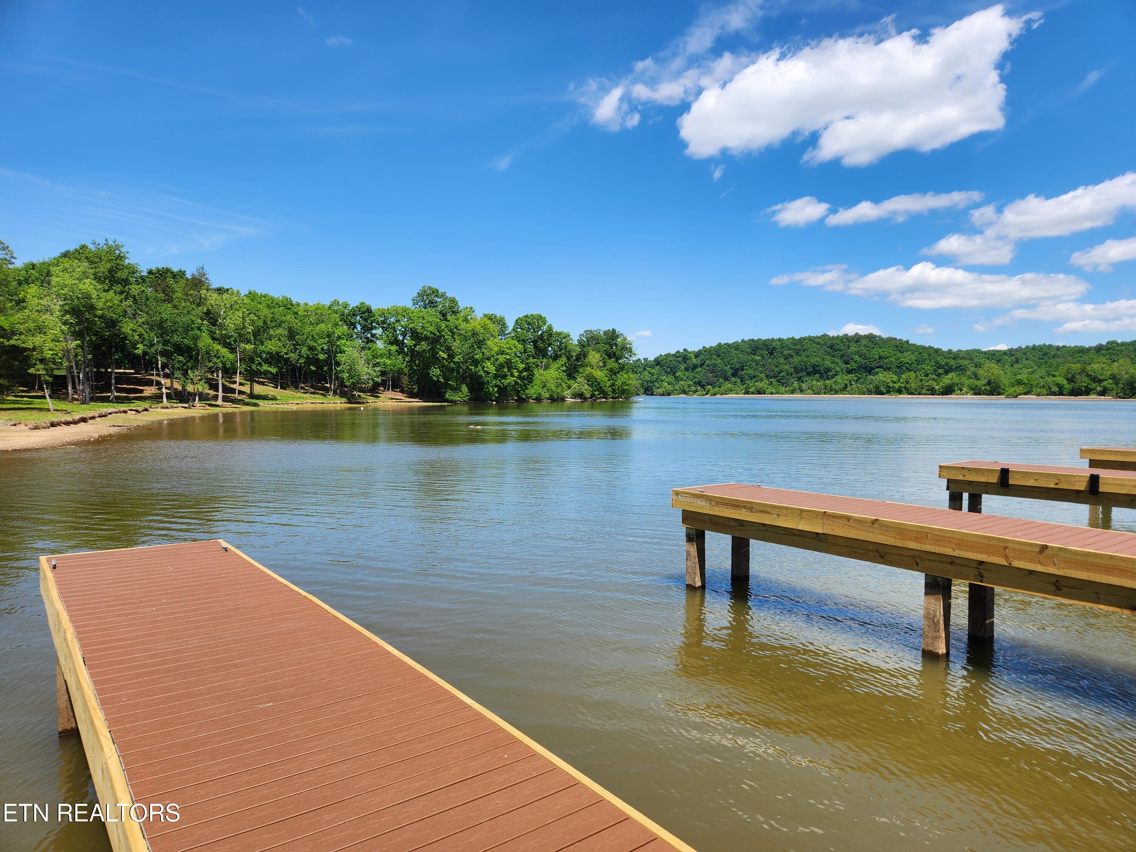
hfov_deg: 73.9
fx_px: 755
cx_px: 568
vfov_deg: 58.9
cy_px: 426
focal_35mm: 23
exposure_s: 1/1328
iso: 20
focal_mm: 5.4
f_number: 1.8
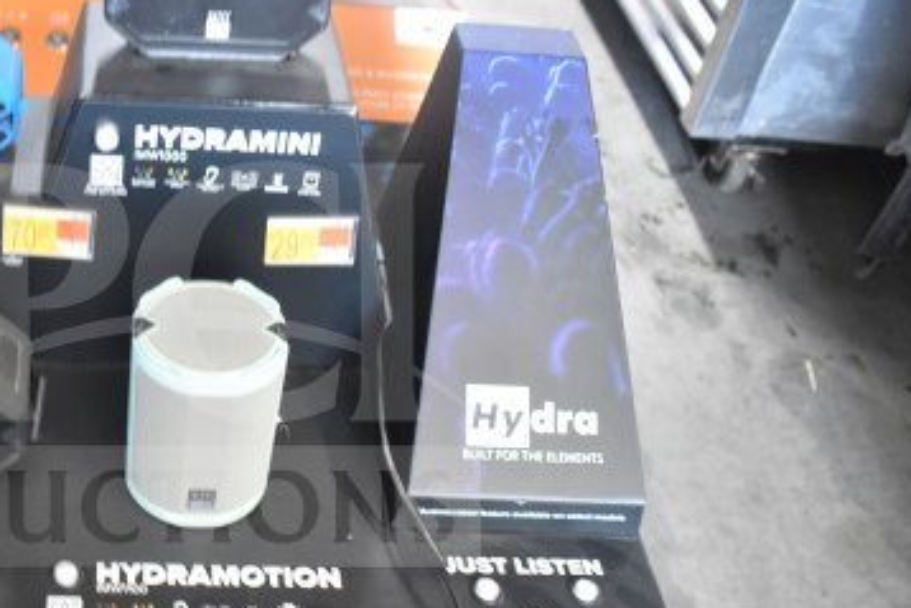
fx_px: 1164
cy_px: 365
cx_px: 193
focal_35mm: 46
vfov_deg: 29.2
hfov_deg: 41.1
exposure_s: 1/30
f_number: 3.5
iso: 3200
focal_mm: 18
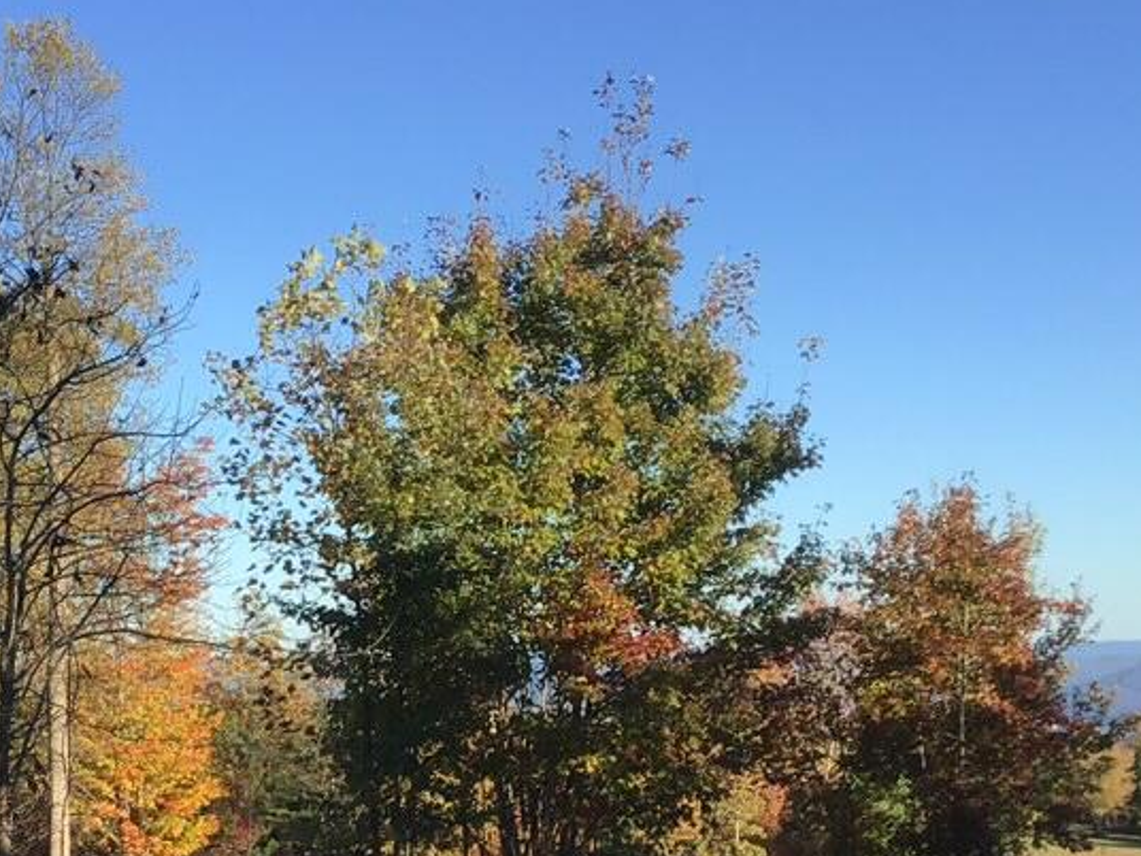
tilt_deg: -1.1
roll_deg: +0.7
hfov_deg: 25.8
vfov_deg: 19.7
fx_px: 2439
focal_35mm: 74
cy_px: 705
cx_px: 215
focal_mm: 3.3
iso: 25
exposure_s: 1/554
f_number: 2.4
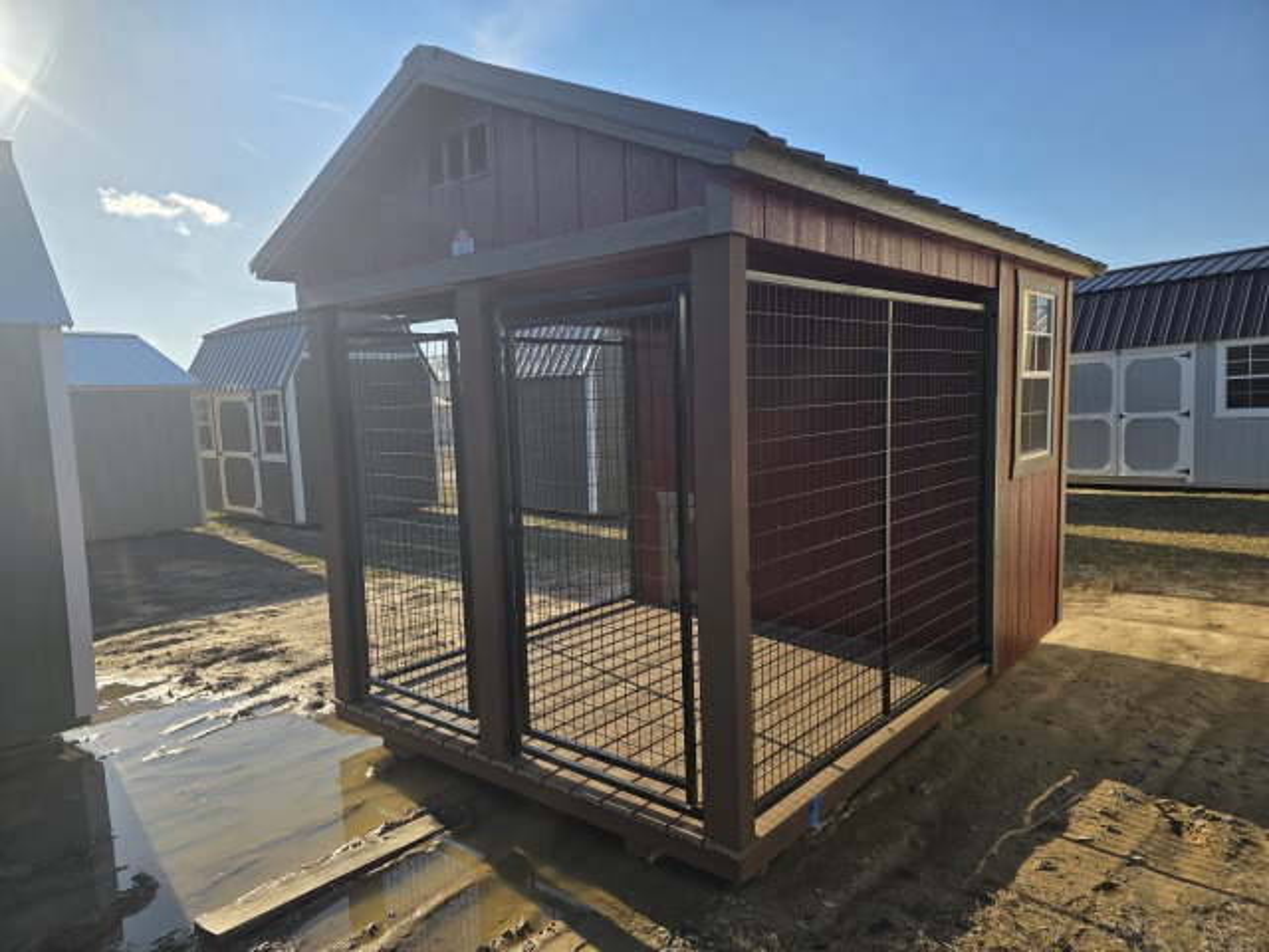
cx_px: 634
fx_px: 843
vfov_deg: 58.9
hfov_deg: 73.9
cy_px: 476
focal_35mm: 23
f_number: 1.7
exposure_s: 1/7944
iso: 80
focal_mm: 6.3
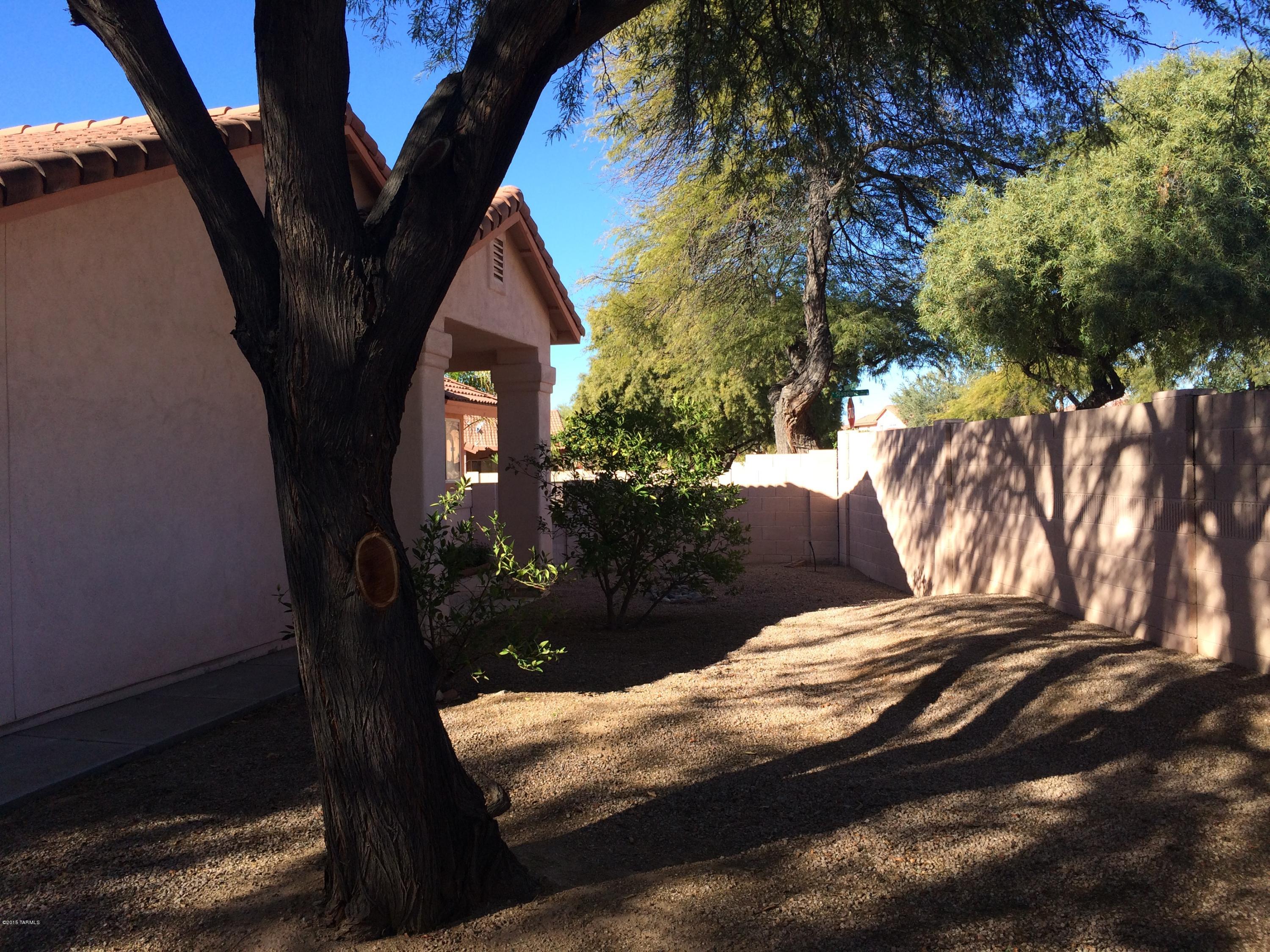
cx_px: 635
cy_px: 476
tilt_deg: -1.0
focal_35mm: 29
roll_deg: +2.6
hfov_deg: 61.7
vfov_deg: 48.2
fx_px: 1064
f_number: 2.2
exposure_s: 1/820
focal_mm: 4.15
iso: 32
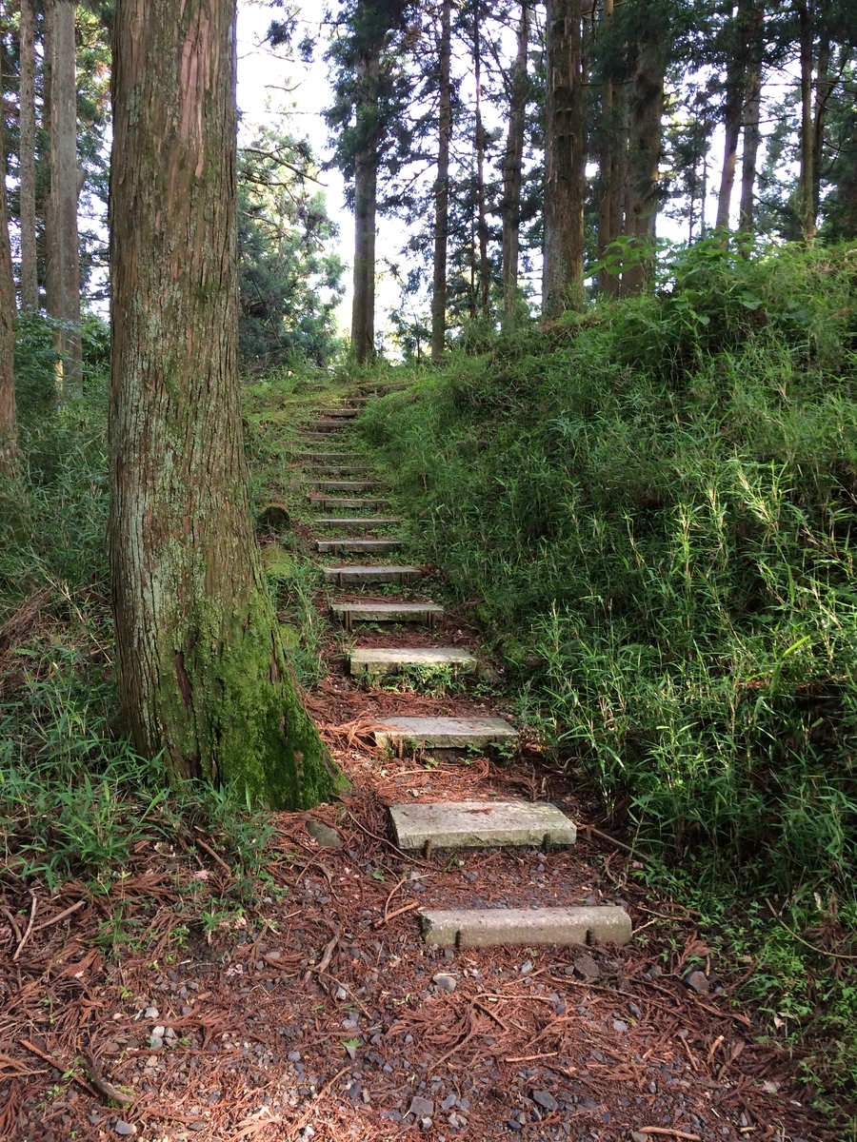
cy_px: 571
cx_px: 428
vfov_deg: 61.7
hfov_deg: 48.2
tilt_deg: -7.4
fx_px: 957
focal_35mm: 29
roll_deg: -1.3
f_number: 2.2
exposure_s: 1/30
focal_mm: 4.15
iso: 40
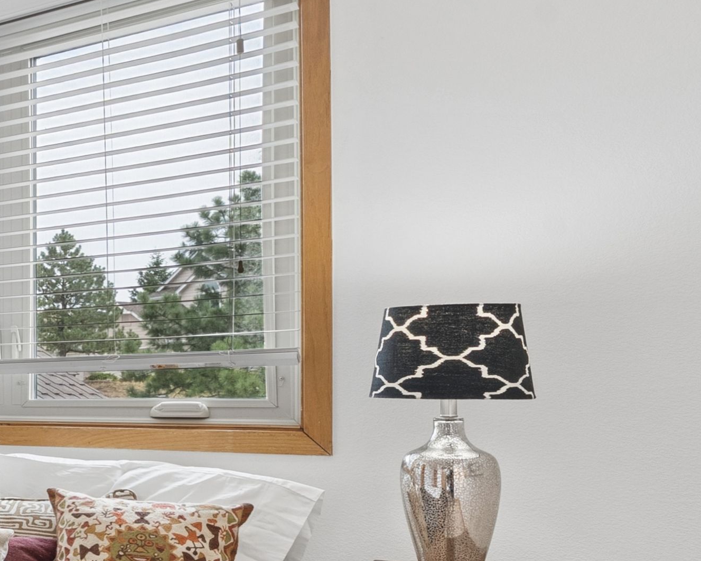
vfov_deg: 35.2
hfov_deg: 29.6
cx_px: -312
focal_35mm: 42
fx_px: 871
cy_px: 387
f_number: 9
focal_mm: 14
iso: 500
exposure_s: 1/50
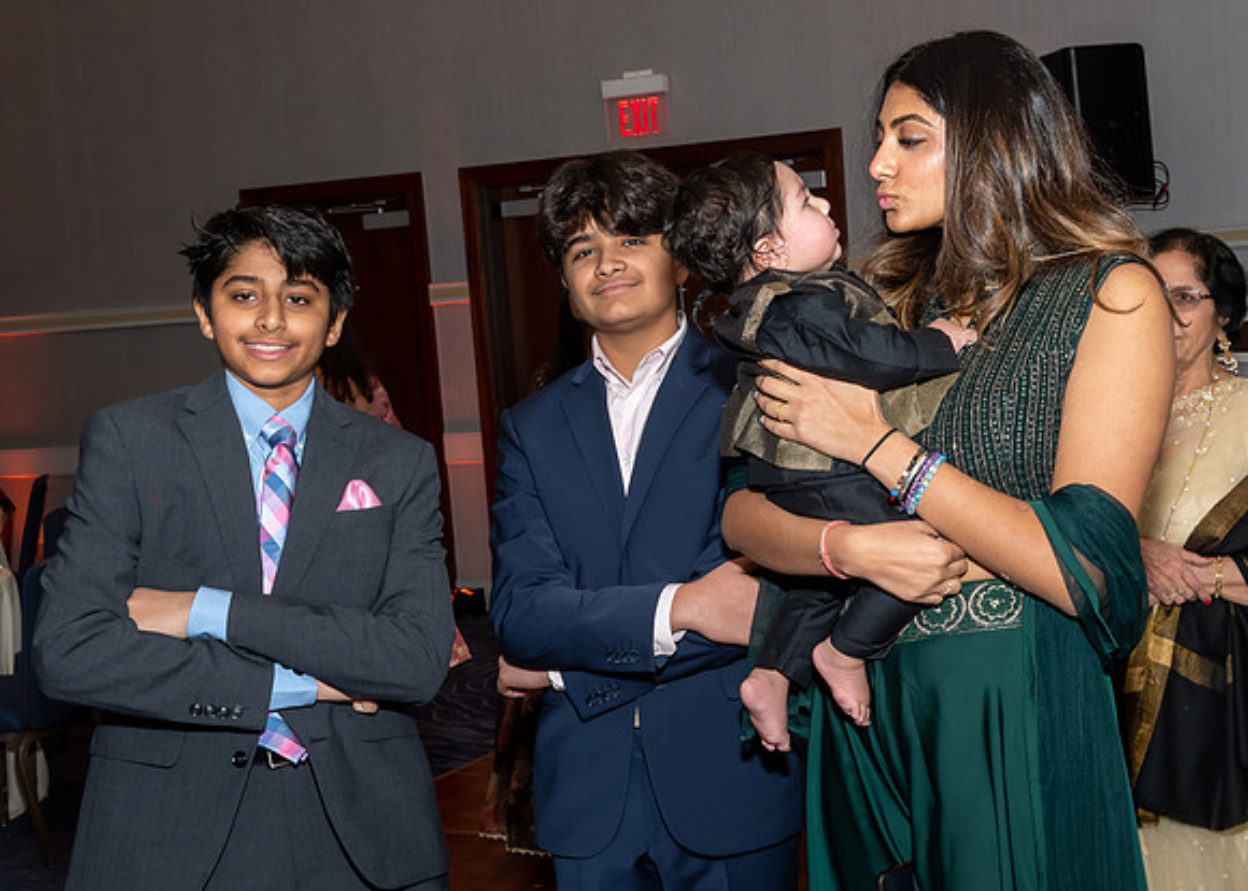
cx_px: 761
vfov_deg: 25.8
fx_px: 1941
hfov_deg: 35.5
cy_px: 539
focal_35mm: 55
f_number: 8
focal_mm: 28
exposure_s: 1/250
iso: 500
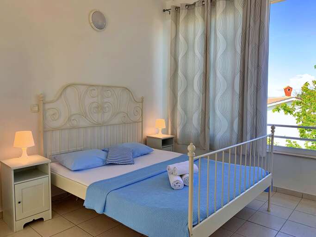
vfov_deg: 53.0
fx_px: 237
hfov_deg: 67.3
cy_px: 118
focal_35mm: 26
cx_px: 158
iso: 25
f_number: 1.8
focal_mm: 4.25
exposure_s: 1/217
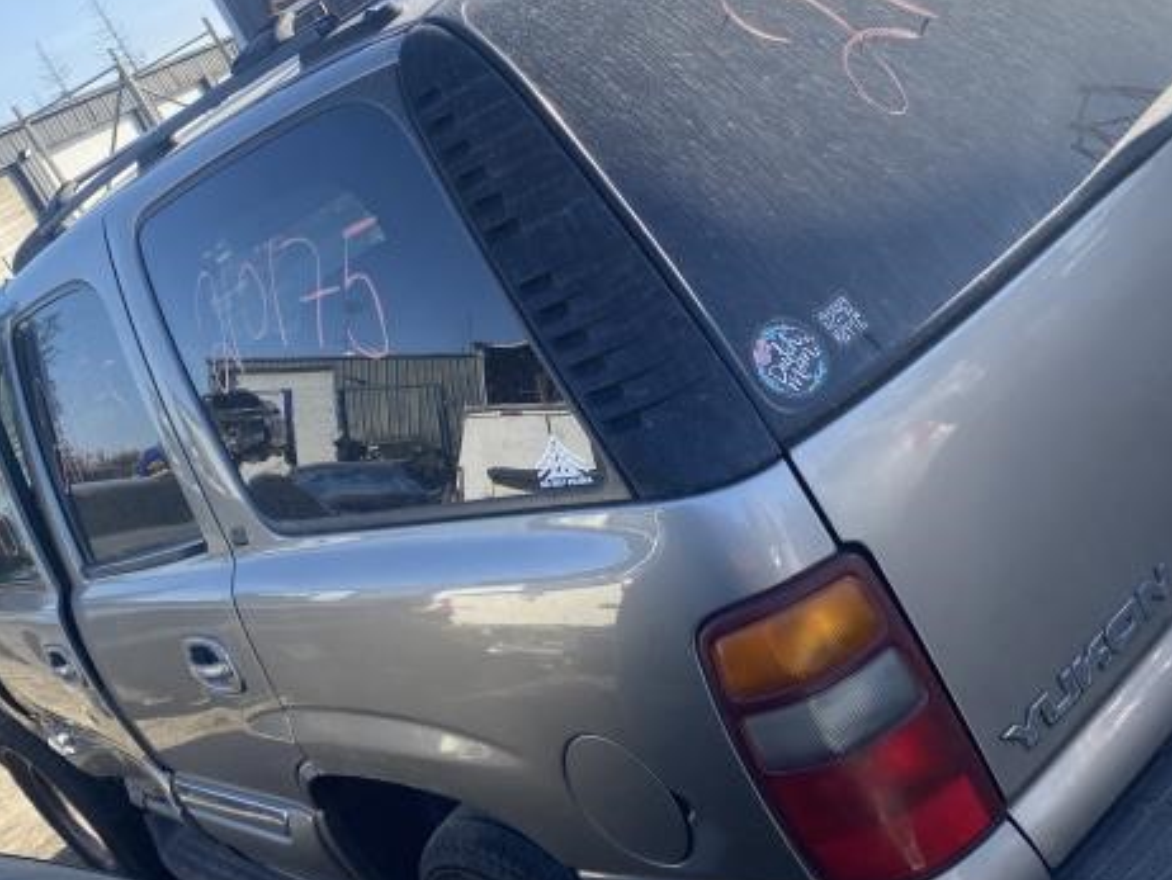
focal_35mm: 45
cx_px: 604
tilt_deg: -14.6
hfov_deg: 42.1
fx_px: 1524
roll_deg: +30.3
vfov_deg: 32.2
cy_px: 451
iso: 32
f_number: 1.8
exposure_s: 1/1093
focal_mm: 4.25
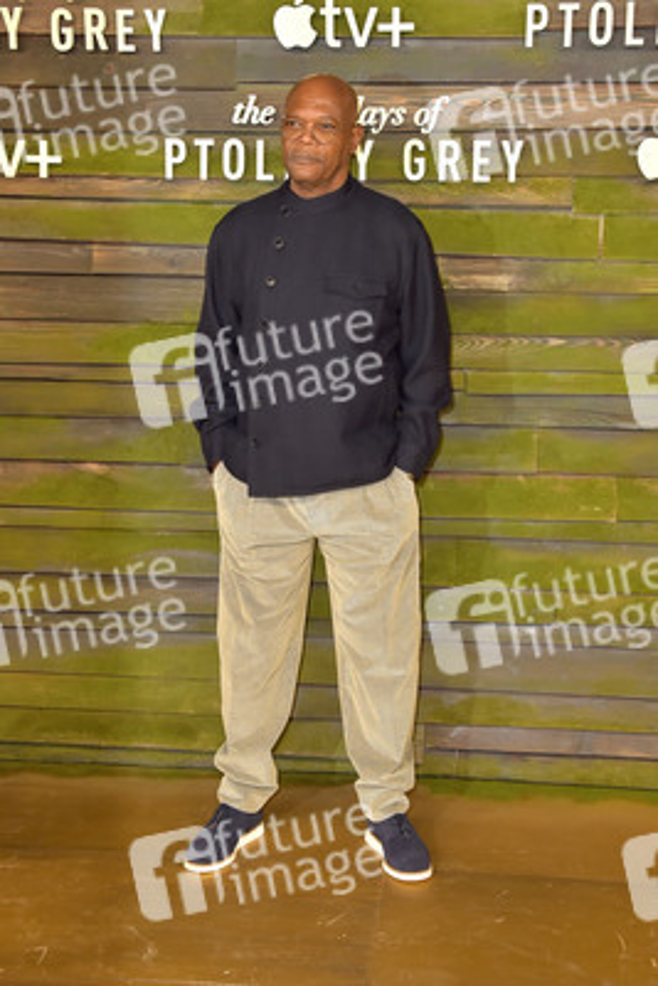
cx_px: 329
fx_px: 1315
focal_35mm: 48
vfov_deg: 41.1
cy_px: 493
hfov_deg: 28.1
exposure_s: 1/250
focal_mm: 48
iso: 500
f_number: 7.1
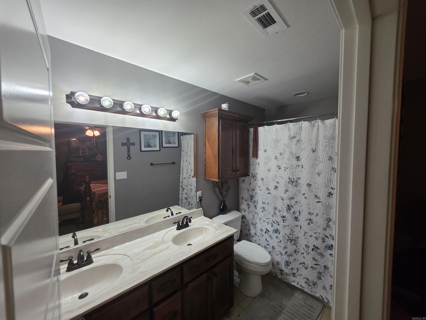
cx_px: 213
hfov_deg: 106.2
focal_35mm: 13
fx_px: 160
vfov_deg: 89.9
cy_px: 160
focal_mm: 2.2
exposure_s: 1/120
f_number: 1.9
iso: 125
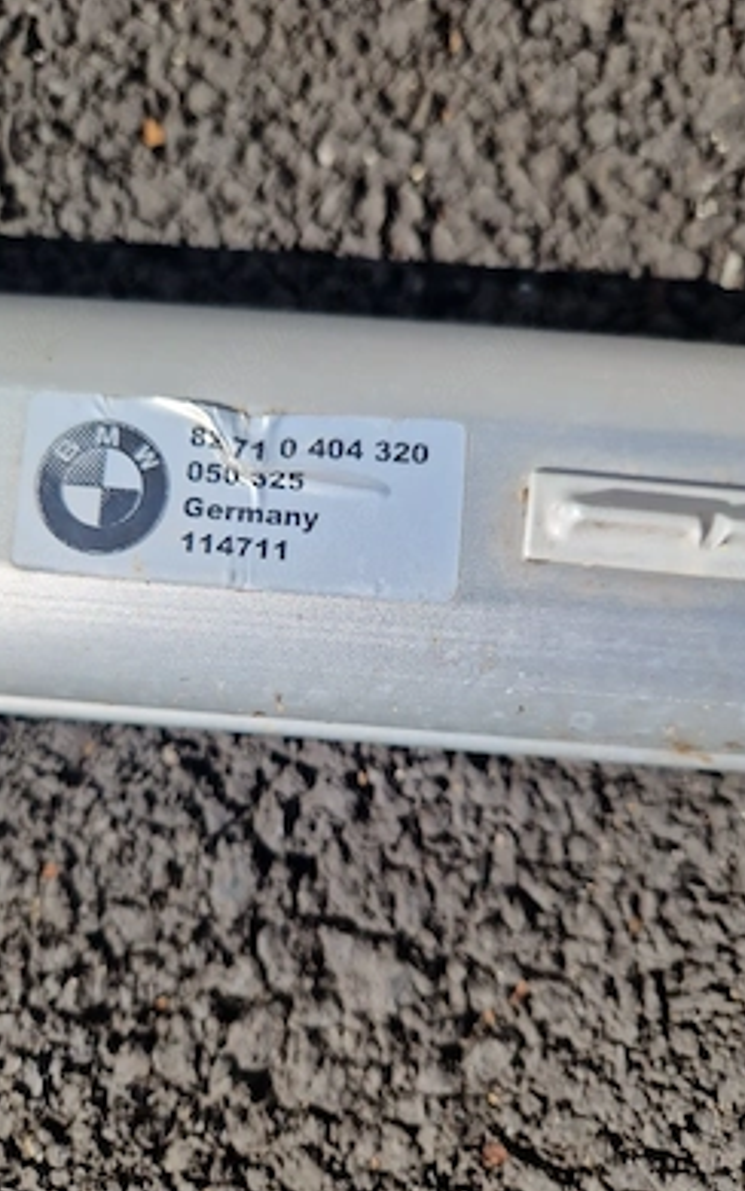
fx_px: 812
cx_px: 342
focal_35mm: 25
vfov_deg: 72.5
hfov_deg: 49.3
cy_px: 608
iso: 50
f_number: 1.8
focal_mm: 5.4
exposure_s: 1/1429
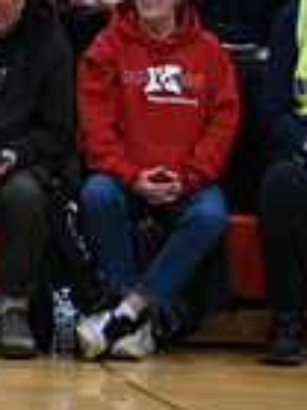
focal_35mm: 802
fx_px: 9498
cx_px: -531
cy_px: 217
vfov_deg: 2.5
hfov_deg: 1.8
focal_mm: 200
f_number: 4
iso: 4000
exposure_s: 1/400
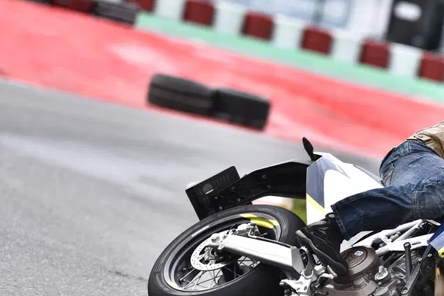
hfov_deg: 6.3
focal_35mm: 325
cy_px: 233
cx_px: 417
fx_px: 4008
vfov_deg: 4.2
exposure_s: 1/1250
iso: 200
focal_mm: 160
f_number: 3.5
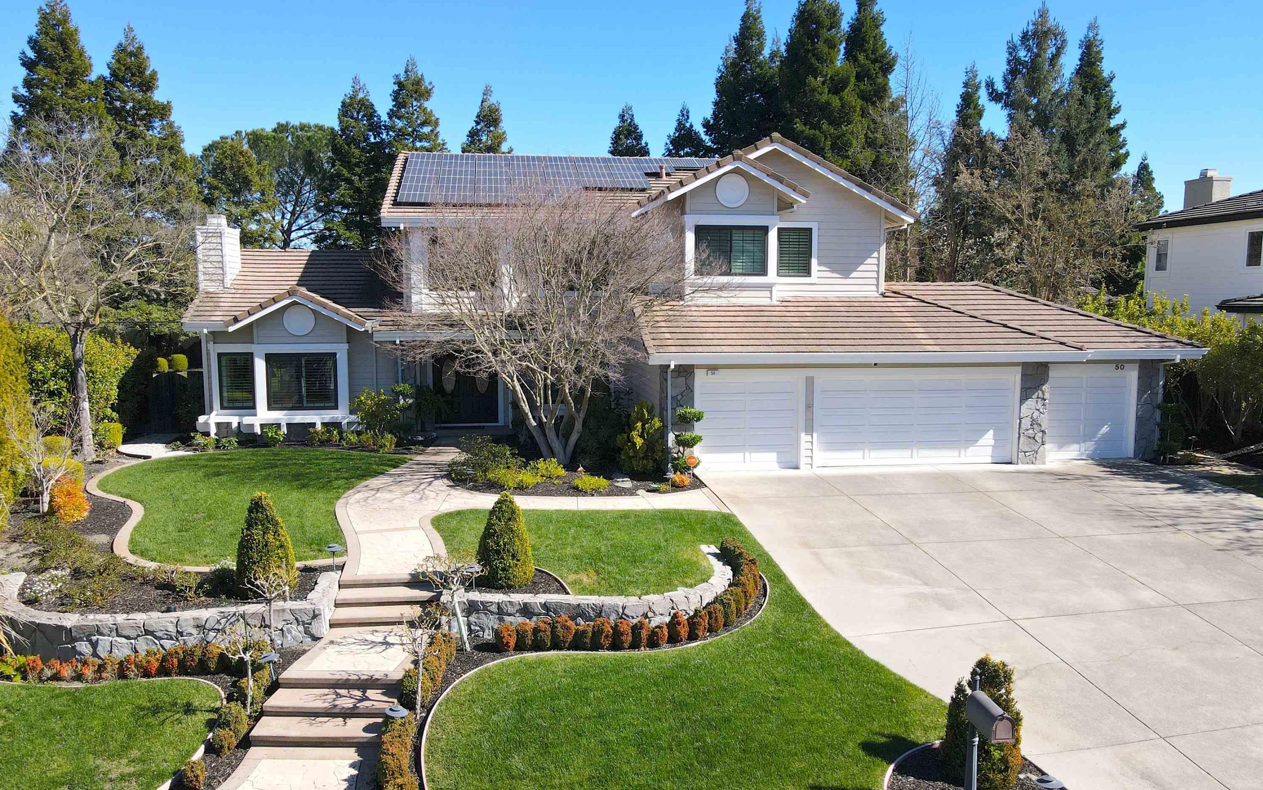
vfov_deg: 47.6
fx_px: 895
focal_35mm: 26
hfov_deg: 70.4
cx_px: 619
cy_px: 414
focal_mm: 4.5
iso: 100
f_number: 2.8
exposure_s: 1/500
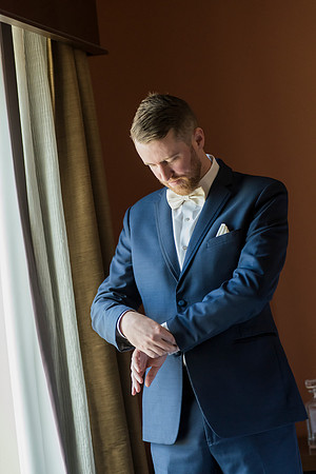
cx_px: 158
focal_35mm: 105
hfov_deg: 13.0
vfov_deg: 19.5
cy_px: 237
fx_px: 1382
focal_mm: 105
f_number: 3.5
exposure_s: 1/640
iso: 2500
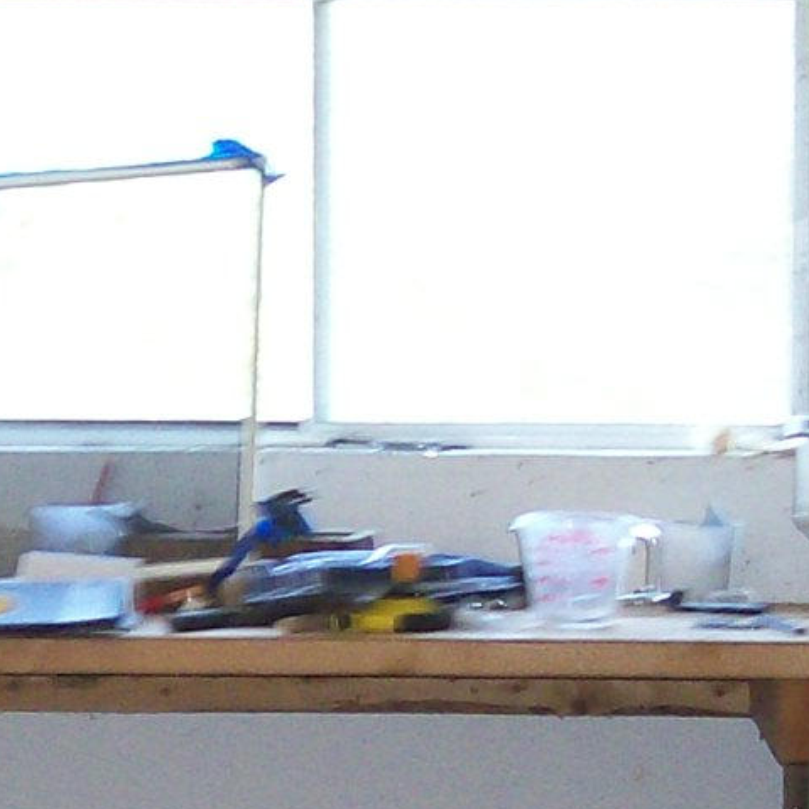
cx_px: 196
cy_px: 684
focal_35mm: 153
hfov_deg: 11.4
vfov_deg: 11.4
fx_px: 4045
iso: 140
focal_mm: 6
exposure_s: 1/64
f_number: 2.7
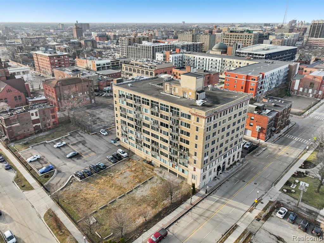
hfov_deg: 71.6
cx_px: 162
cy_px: 122
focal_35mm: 24
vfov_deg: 56.8
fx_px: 225
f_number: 2.8
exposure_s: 1/640
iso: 170
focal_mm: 12.3
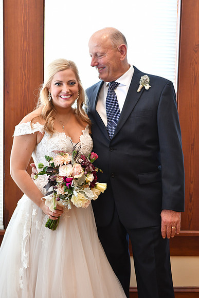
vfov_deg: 36.9
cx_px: 100
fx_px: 447
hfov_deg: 25.1
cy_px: 149
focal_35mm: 54
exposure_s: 1/60
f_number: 2.8
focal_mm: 36
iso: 1000
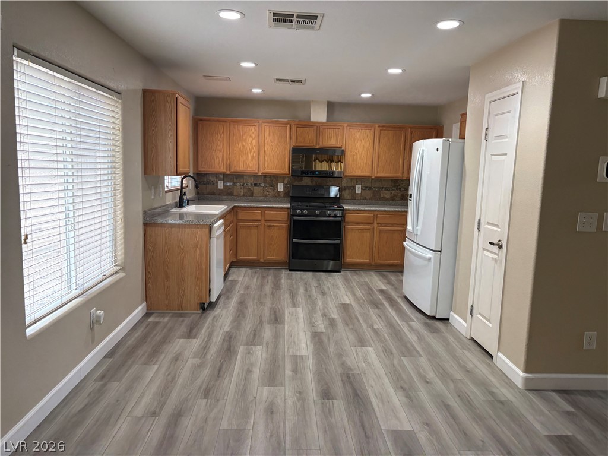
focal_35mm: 26
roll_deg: +0.5
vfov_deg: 53.1
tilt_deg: -4.1
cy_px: 228
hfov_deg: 67.3
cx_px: 304
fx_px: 457
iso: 160
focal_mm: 5.96
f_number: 1.6
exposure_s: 1/60
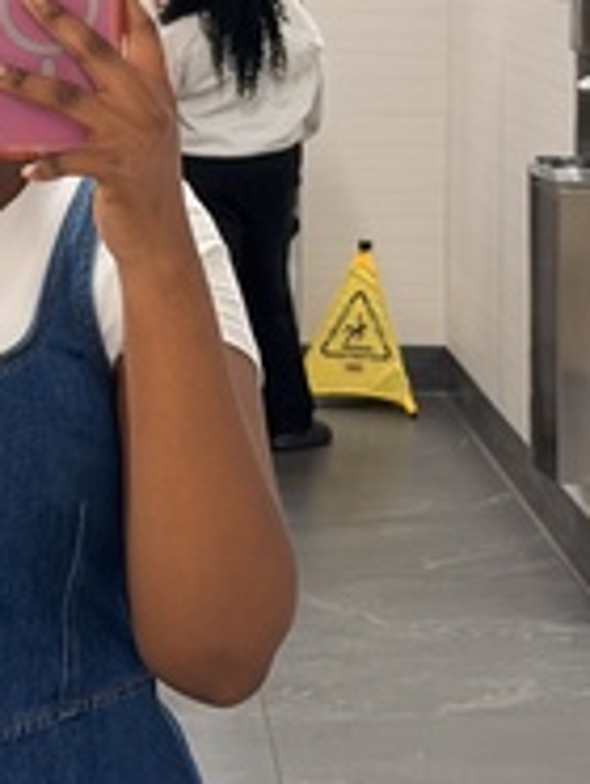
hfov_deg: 11.5
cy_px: -76
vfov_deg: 14.9
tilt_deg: -0.9
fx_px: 2925
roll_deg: -1.0
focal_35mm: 129
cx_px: 91
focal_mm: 6.76
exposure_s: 1/161
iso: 200
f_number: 1.78
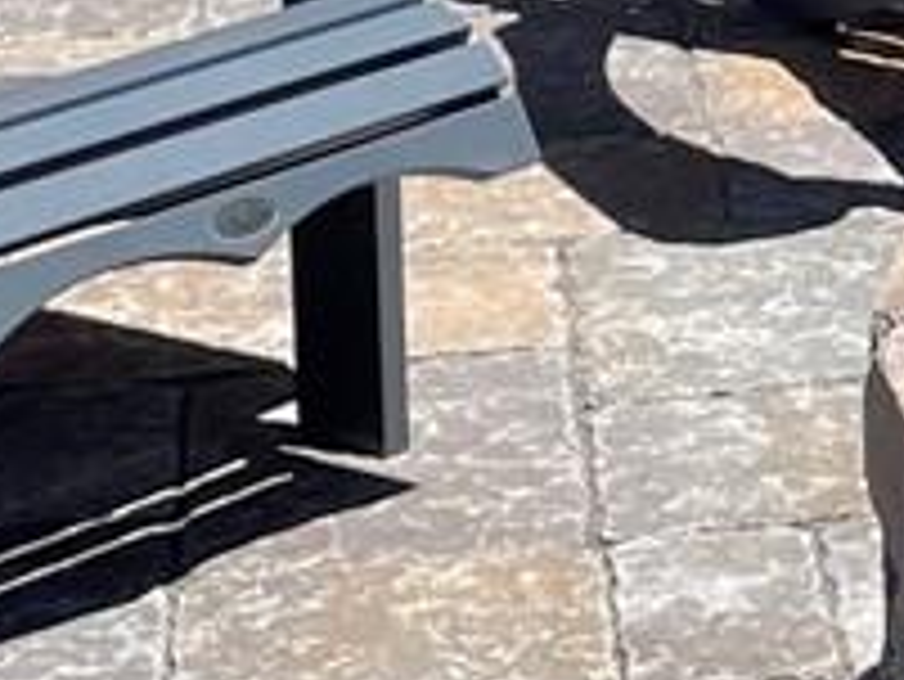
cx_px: 1983
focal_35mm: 207
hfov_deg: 8.9
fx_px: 5409
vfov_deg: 7.1
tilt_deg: -13.2
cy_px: -162
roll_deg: +0.1
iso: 32
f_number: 1.6
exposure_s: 1/2564
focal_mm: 4.2
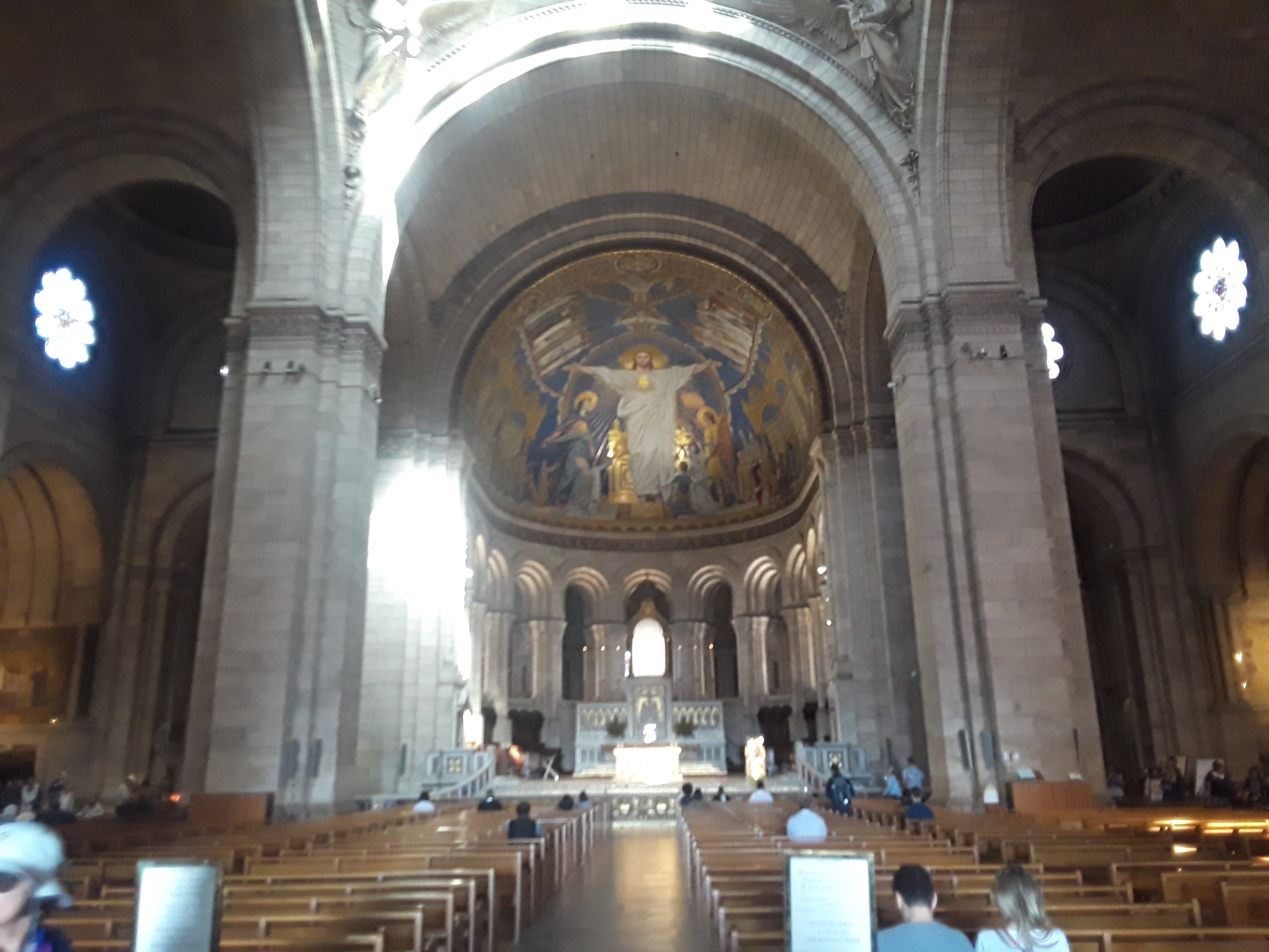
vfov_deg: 49.7
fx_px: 1026
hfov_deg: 63.4
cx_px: 634
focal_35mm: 28
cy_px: 476
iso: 250
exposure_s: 1/15
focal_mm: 2.9
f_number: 1.9
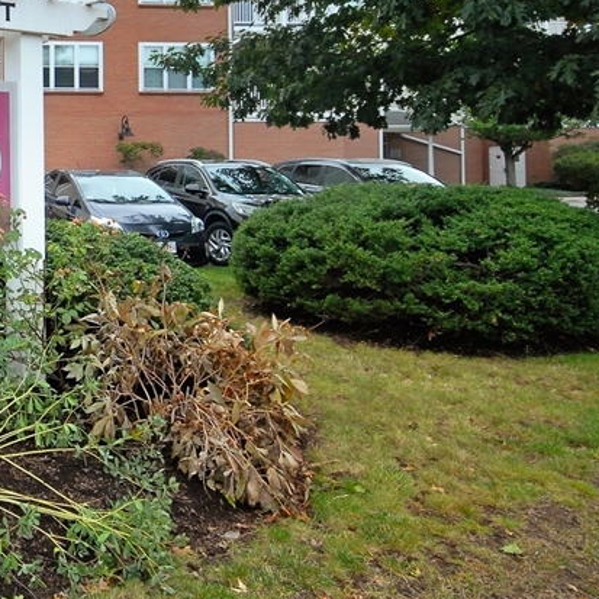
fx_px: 744
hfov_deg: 35.9
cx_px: -91
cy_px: 144
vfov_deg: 42.4
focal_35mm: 38
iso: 400
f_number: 8
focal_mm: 12
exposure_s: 1/125
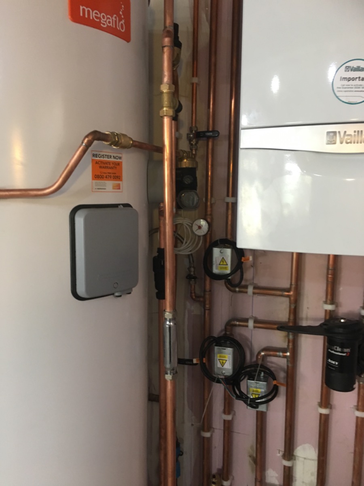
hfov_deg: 48.2
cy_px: 243
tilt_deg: -5.9
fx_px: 407
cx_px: 182
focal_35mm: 29
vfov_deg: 61.7
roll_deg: -0.5
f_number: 2.2
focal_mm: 4.15
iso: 200
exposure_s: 1/33
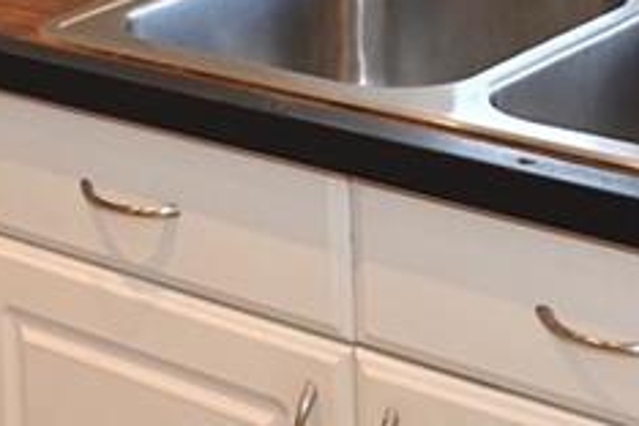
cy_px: -388
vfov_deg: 10.1
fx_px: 2244
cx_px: -57
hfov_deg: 15.8
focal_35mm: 126
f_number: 4.5
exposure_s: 1/80
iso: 200
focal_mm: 18.5
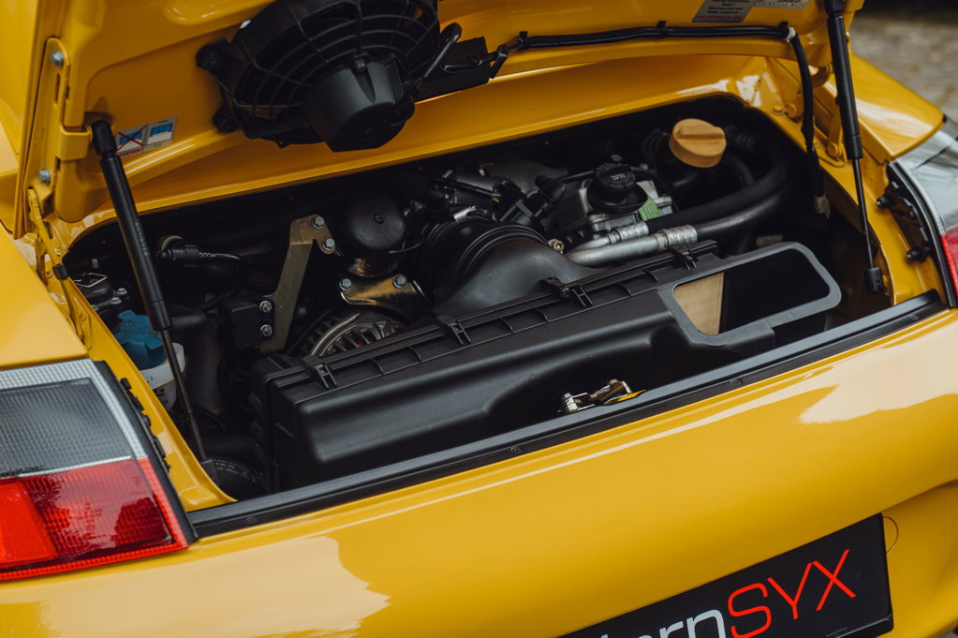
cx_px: 479
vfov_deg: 23.4
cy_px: 319
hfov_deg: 34.5
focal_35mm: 58
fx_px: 1543
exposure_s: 1/100
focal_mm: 58
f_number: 4.5
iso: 100
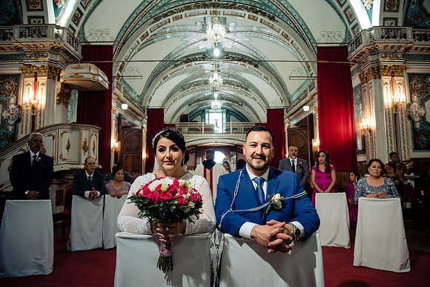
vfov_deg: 51.2
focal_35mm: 25
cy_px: 143
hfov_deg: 71.4
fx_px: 299
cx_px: 220
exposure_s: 1/100
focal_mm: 24
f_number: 5
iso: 2000
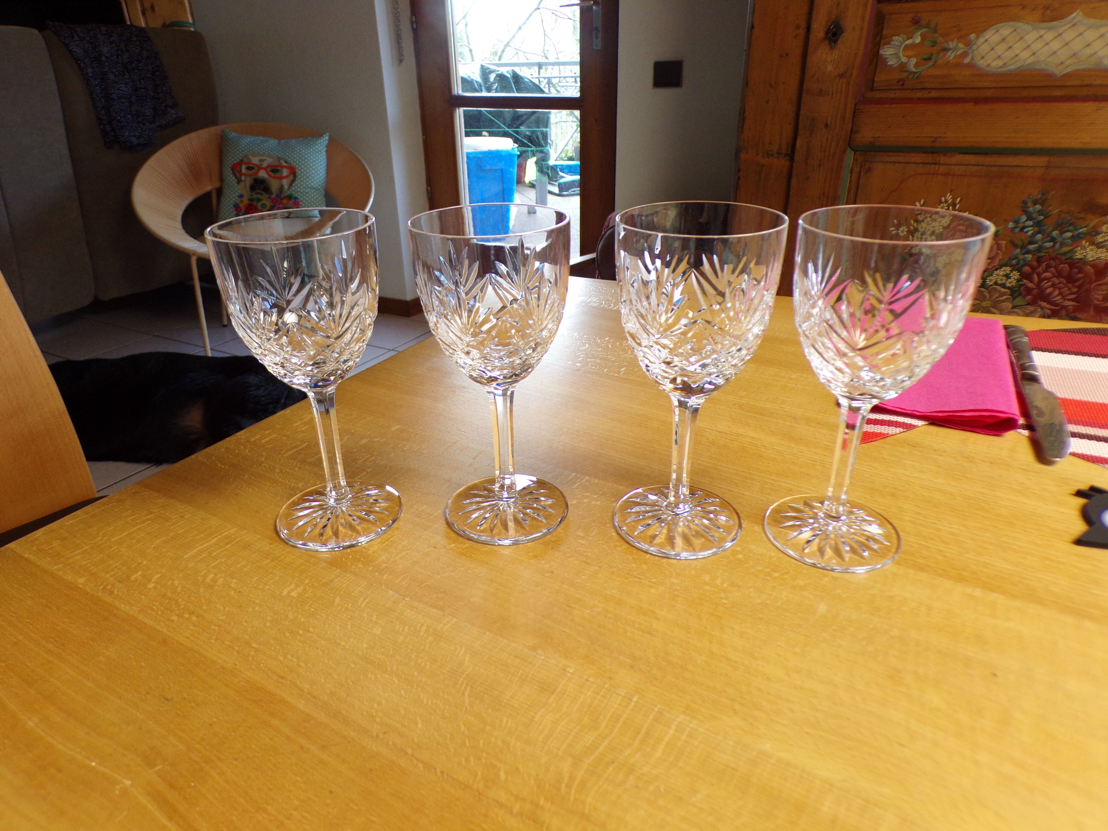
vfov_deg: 56.8
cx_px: 554
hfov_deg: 71.6
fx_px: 768
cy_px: 416
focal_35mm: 24
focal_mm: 4.3
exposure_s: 1/34
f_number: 3
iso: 133
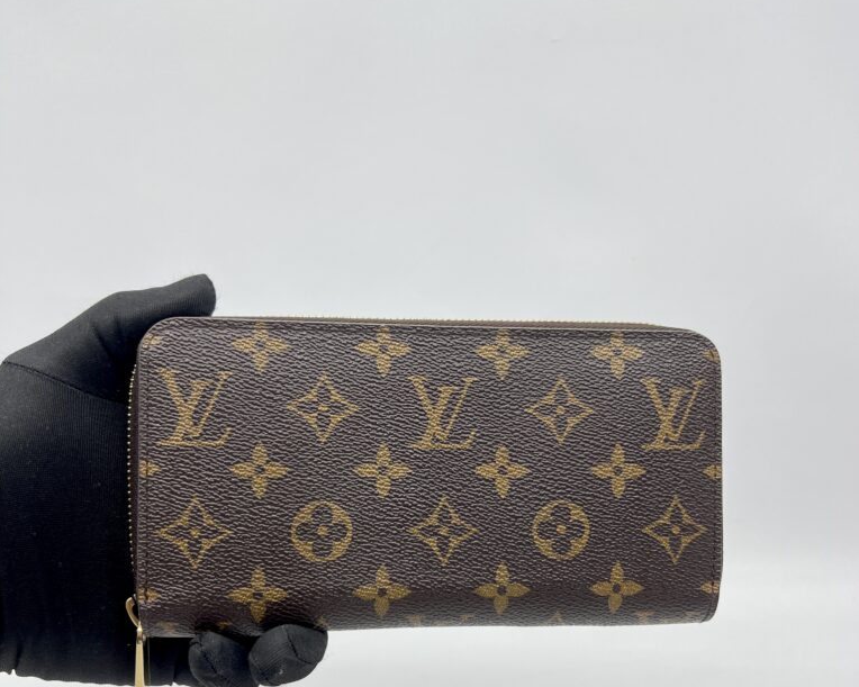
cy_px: 453
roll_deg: +0.4
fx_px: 864
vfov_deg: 42.8
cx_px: 431
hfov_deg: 52.8
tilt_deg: -24.5
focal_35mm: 34
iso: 32
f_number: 1.5
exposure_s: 1/105
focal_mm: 5.7
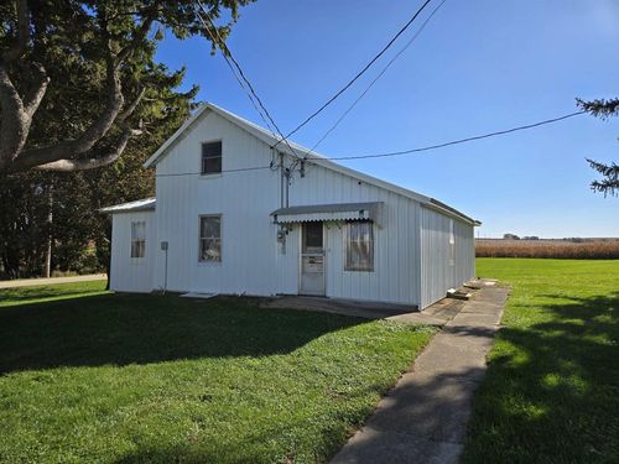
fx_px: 411
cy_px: 232
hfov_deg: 73.9
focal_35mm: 23
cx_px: 310
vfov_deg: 58.9
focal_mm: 5.4
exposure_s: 1/1690
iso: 25
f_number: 1.8
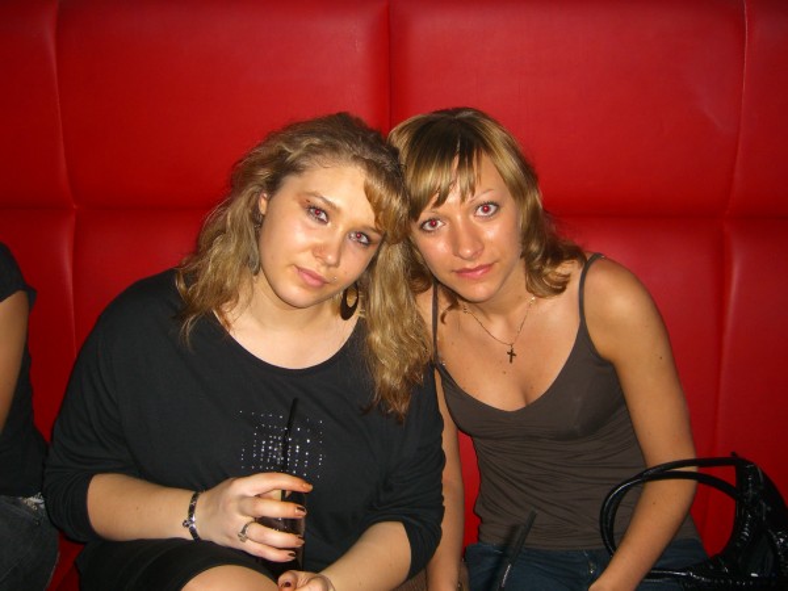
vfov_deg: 37.7
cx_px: 394
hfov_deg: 49.0
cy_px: 296
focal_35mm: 38
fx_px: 865
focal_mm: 7.9
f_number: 2.8
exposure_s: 1/60
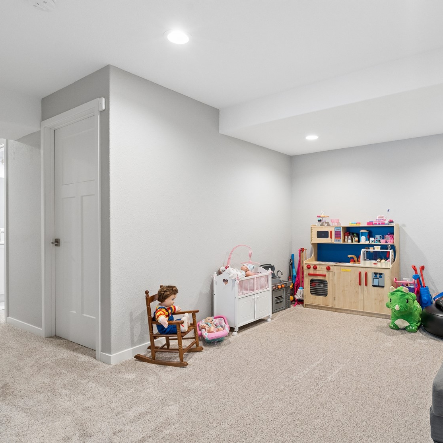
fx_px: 319
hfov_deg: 68.9
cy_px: 224
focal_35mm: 22
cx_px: 266
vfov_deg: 69.6
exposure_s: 1/30
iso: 1250
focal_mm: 17
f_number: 8
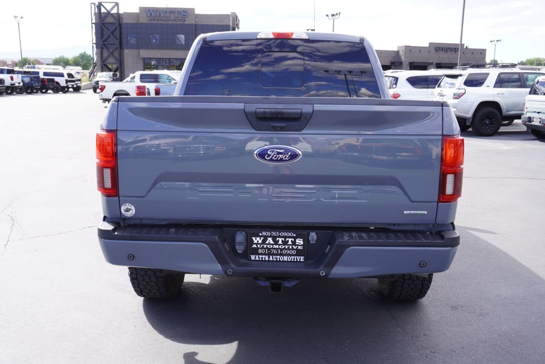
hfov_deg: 55.1
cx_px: 272
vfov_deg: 38.4
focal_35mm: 34
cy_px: 182
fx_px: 523
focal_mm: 23
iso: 100
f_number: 6.3
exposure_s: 1/100
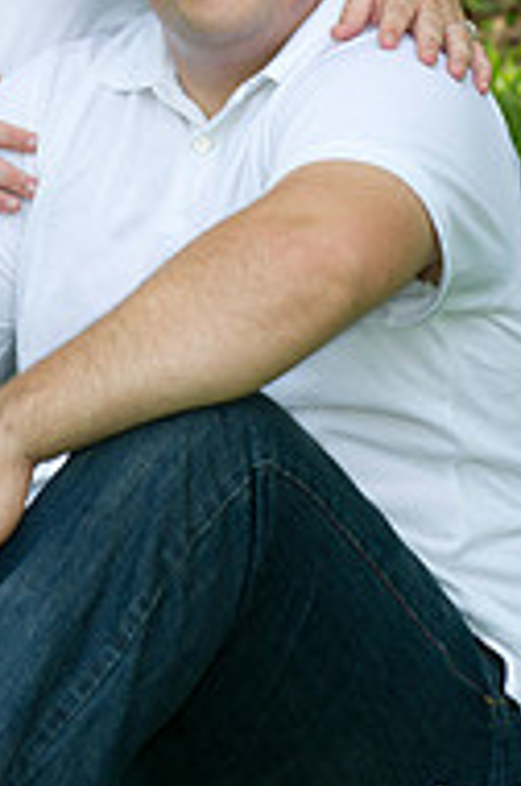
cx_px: 48
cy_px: -62
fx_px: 7996
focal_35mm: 367
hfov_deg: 3.7
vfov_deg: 5.6
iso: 400
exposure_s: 1/200
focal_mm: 155
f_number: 5.6
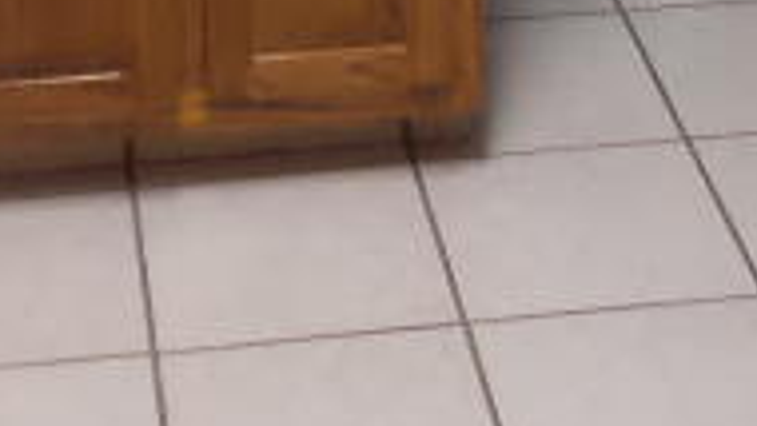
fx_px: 2711
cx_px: 343
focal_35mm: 135
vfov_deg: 7.7
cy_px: -924
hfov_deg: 15.9
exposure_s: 1/30
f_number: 2.8
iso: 400
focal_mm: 4.1
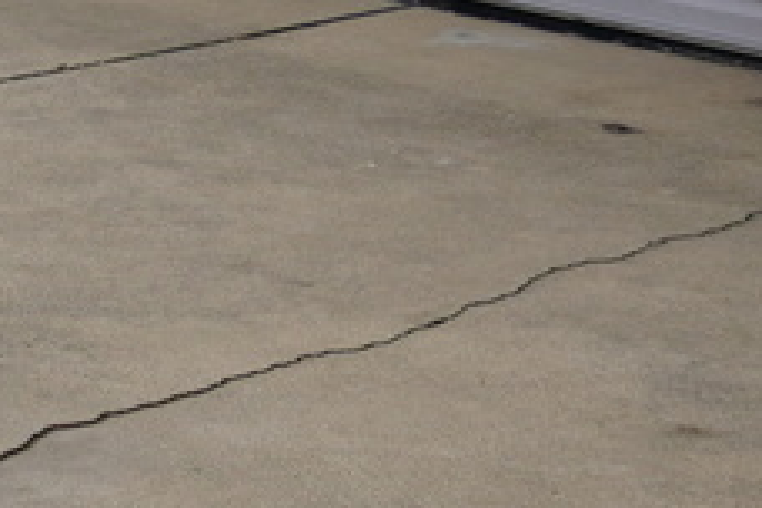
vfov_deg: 8.0
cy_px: -762
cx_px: -348
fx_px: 3344
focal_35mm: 158
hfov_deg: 12.4
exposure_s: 1/500
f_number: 5
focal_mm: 16
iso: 100
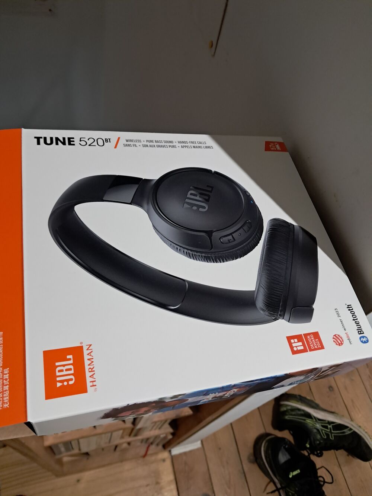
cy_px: 248
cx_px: 186
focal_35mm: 27
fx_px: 387
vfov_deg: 65.3
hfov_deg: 51.4
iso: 640
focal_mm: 4
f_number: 1.8
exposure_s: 1/60
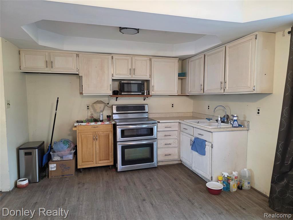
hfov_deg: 73.9
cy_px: 110
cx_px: 146
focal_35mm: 23
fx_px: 195
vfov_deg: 58.9
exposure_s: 1/120
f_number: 1.7
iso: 500
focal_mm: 6.3
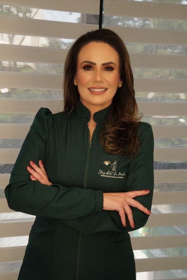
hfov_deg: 23.8
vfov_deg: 35.1
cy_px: 140
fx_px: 444
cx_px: 94
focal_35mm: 57
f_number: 16
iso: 500
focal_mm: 38
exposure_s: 1/25
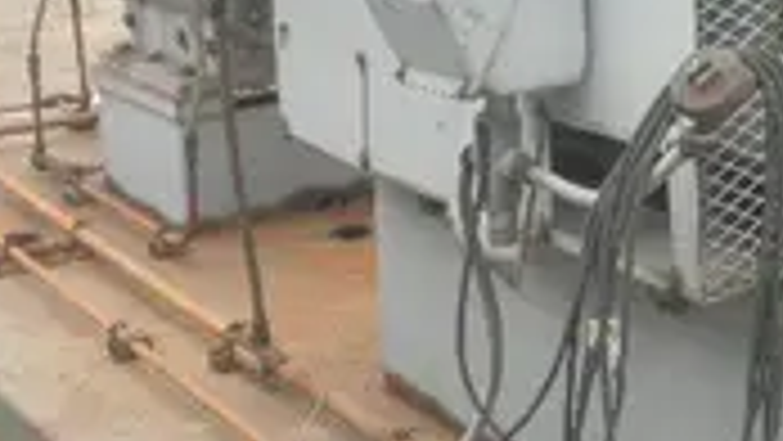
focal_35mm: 70
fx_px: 1454
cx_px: 760
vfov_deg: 16.8
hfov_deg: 28.5
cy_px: -32
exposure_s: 1/320
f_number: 3
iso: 64
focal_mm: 5
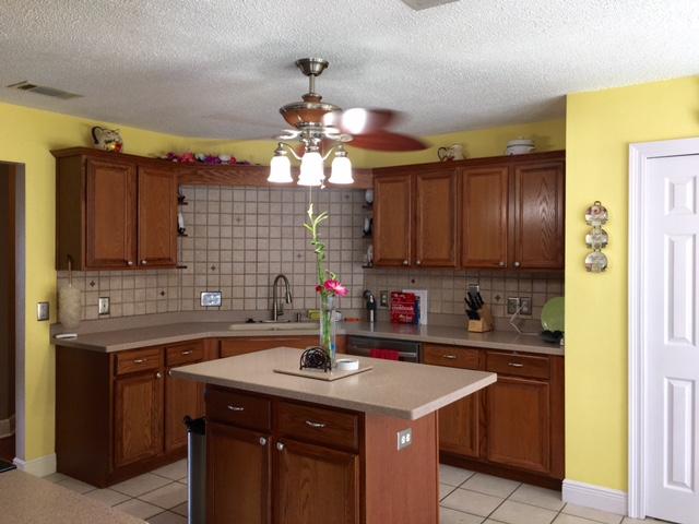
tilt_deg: -1.2
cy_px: 262
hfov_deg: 61.7
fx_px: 586
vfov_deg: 48.2
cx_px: 350
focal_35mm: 29
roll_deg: -0.6
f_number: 2.2
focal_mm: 4.15
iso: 32
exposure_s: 1/30
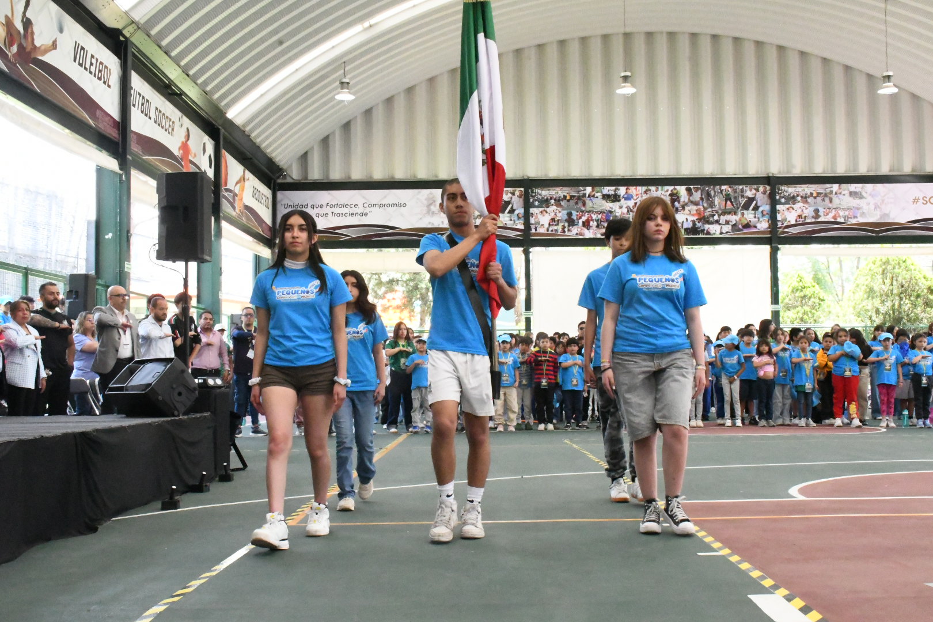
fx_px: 1037
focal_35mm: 40
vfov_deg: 33.4
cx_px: 466
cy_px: 311
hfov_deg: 48.5
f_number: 18
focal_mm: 27
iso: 20000
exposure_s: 1/200
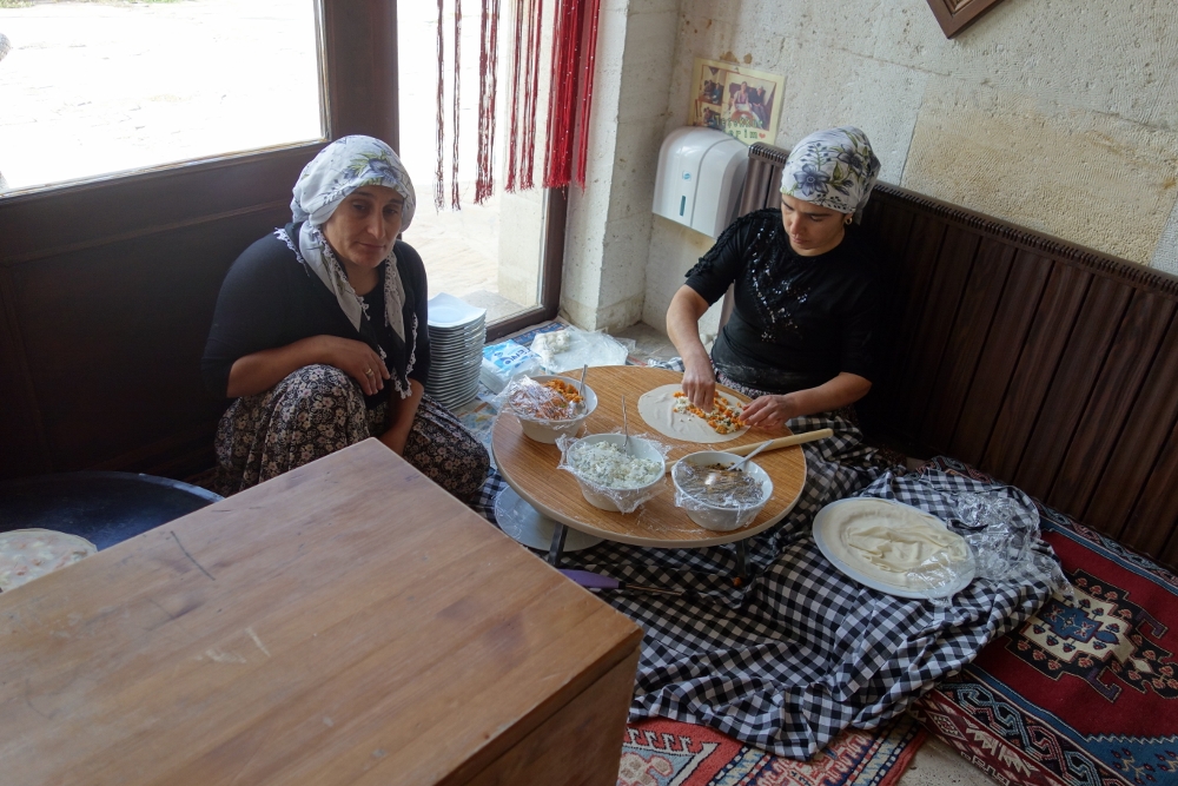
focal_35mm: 28
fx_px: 916
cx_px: 589
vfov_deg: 46.4
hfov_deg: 65.5
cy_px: 393
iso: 125
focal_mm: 10.4
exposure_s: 1/100
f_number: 2.5
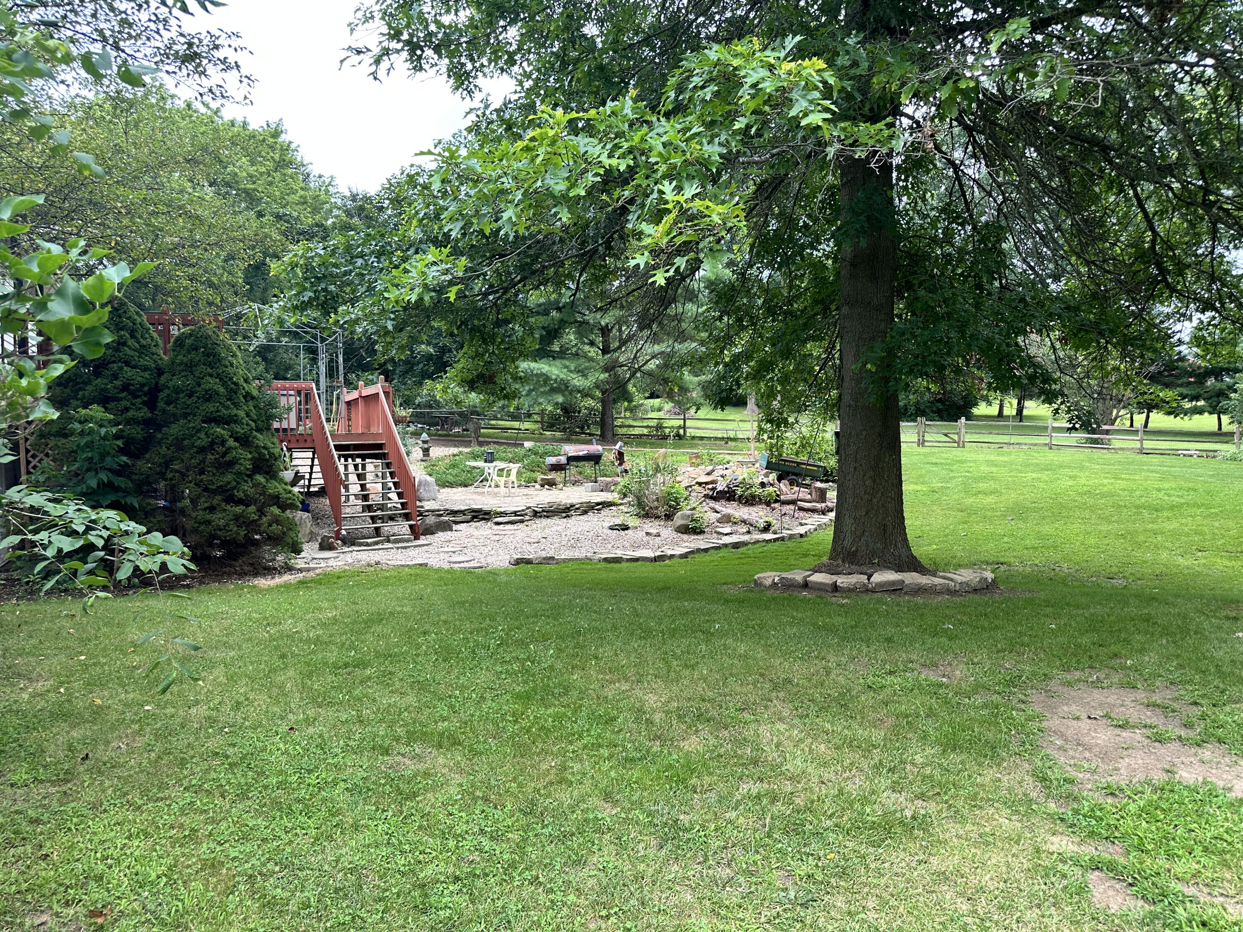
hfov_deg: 71.6
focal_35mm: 24
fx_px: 862
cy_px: 466
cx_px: 622
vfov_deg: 56.8
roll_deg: +1.5
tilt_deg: -2.6
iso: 80
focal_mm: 6.86
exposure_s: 1/508
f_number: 1.78
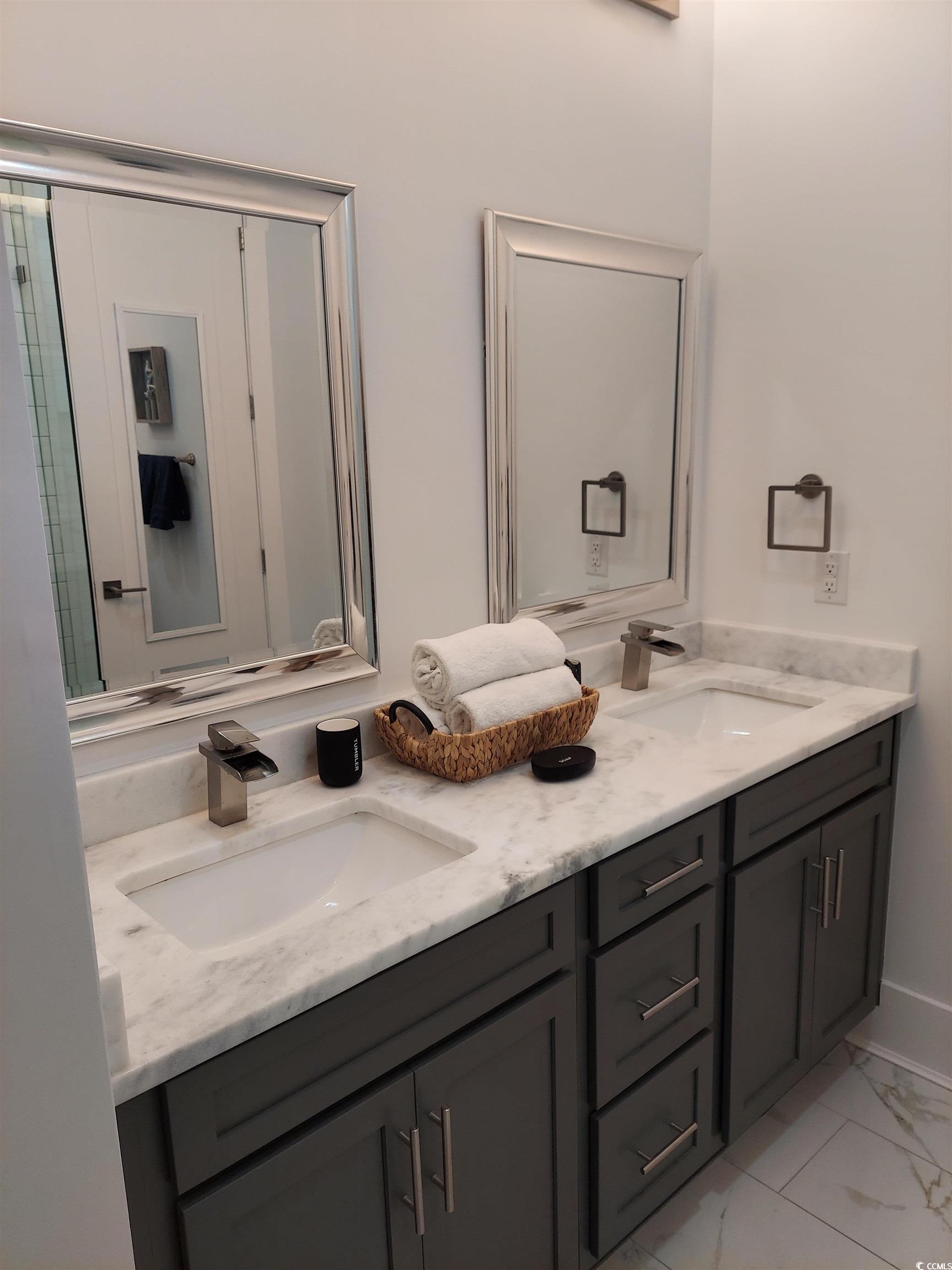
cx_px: 476
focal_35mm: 24
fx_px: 880
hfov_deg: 56.8
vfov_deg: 71.6
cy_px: 635
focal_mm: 5.23
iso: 64
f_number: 1.8
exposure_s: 1/50
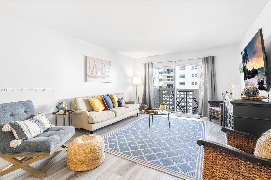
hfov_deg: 96.7
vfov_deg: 73.7
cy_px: 90
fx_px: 120
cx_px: 136
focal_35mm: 16
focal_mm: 16
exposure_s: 1/1.25
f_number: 8
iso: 200
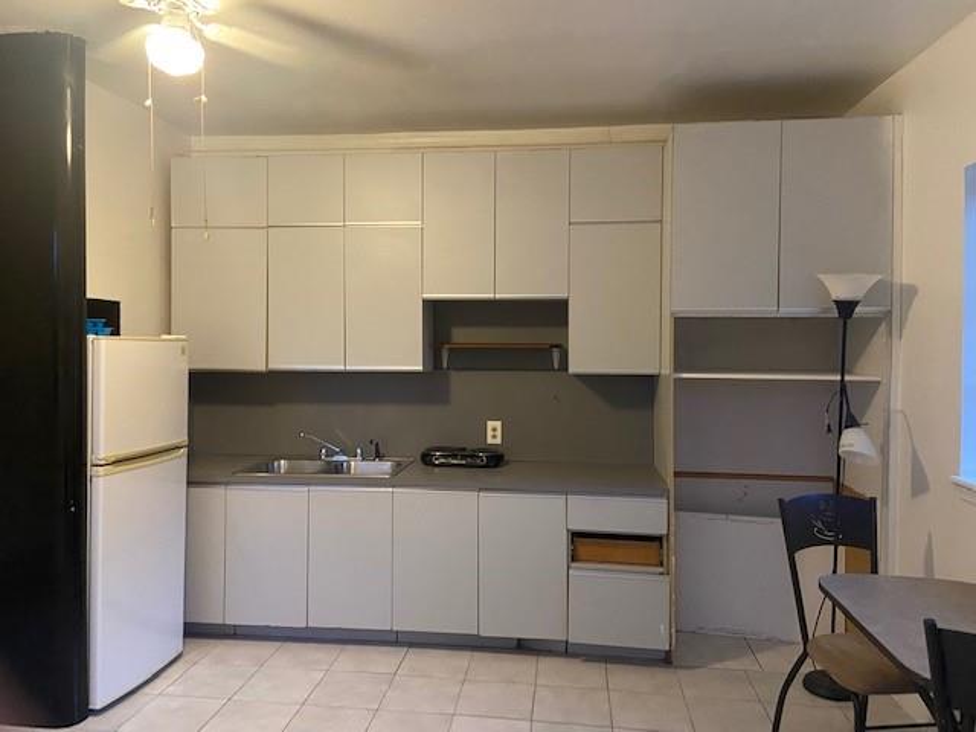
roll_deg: -0.2
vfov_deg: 53.1
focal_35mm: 26
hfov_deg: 67.3
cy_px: 366
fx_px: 733
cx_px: 488
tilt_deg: -1.4
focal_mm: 4.25
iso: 500
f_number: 1.8
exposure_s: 1/40
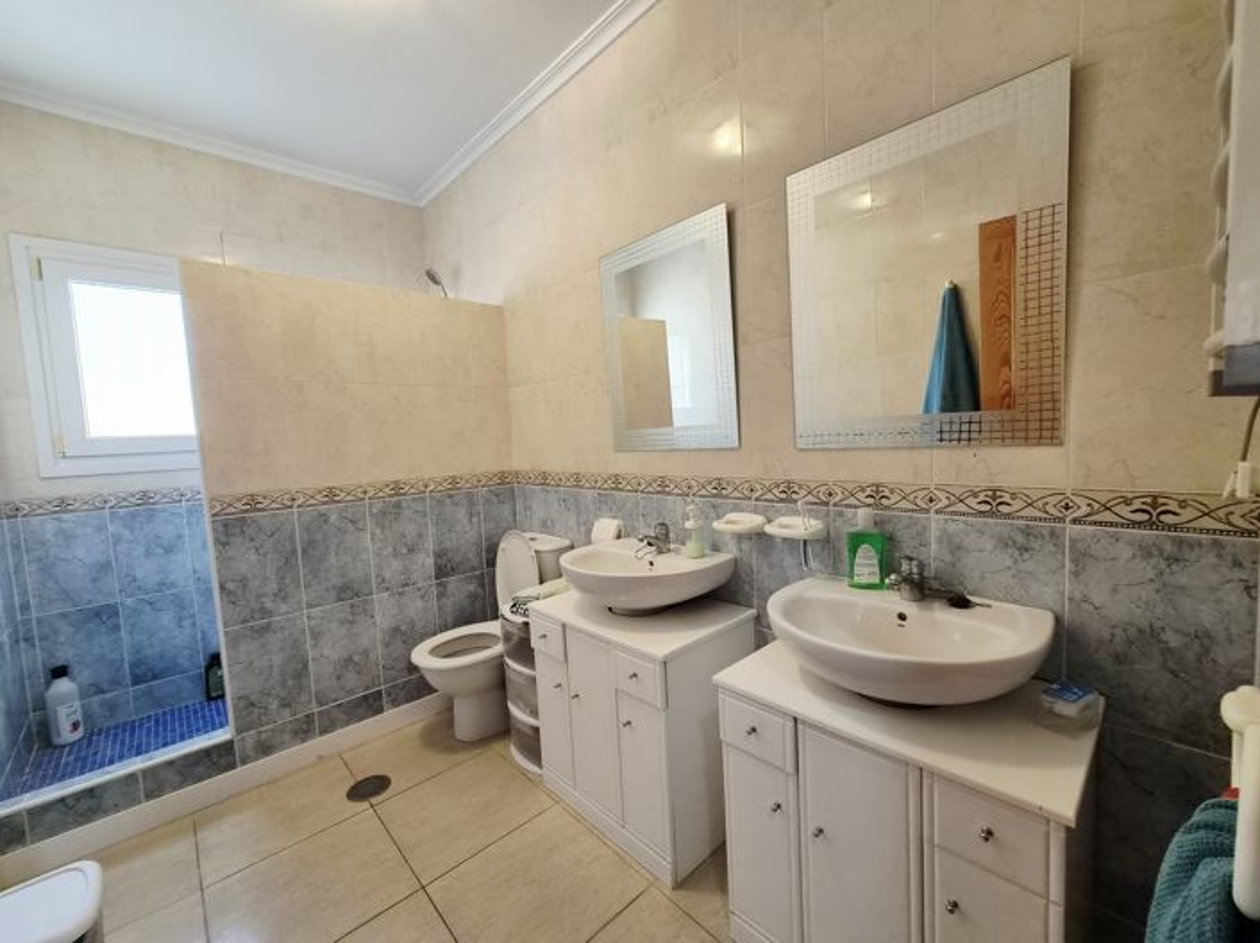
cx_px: 630
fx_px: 473
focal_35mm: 13
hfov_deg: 106.2
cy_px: 472
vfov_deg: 89.9
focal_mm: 2.2
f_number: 2.2
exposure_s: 1/100
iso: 250
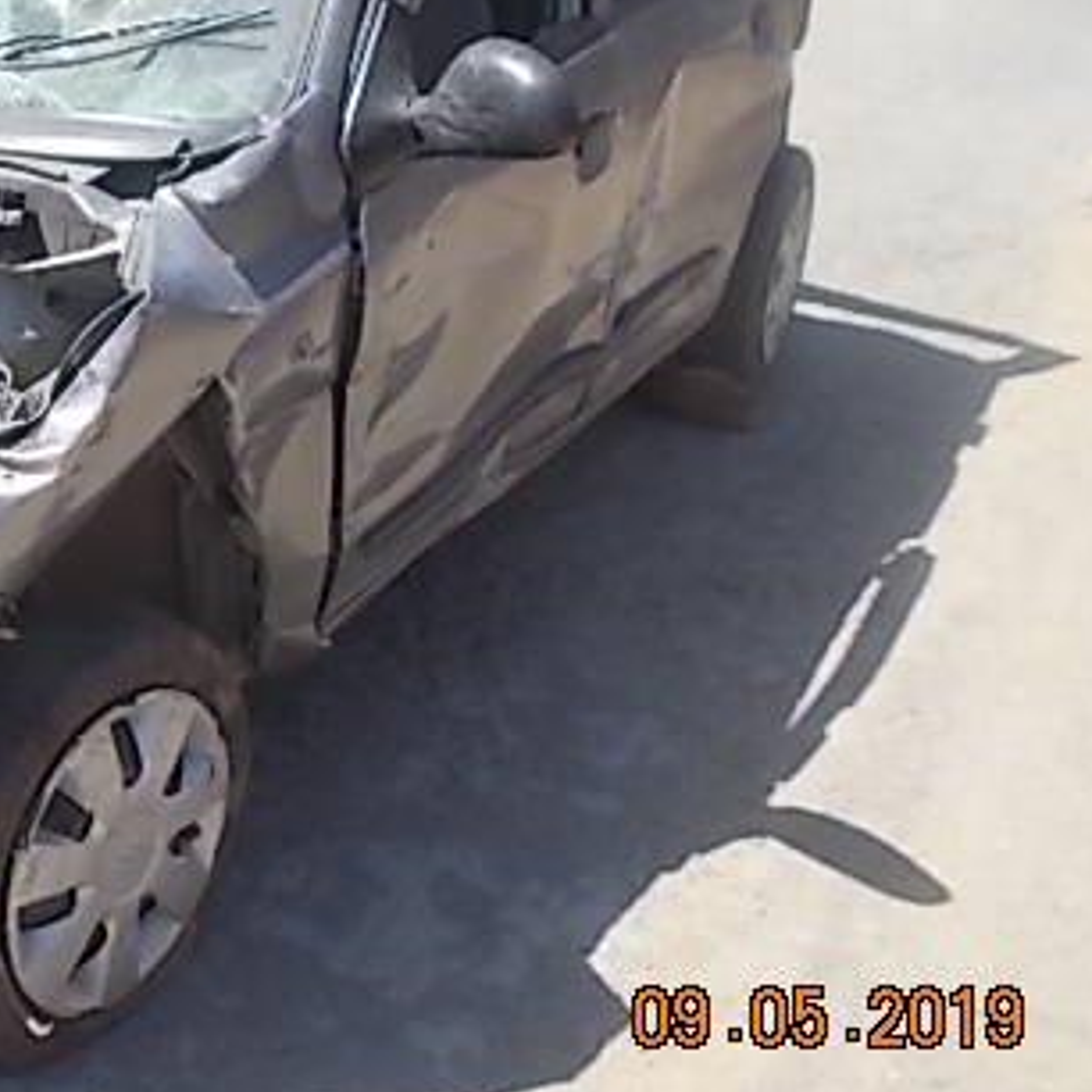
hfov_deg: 32.5
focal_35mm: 48
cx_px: -4
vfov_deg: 35.0
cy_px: 364
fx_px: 1713
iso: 80
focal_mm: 4.6
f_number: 8
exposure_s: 1/80
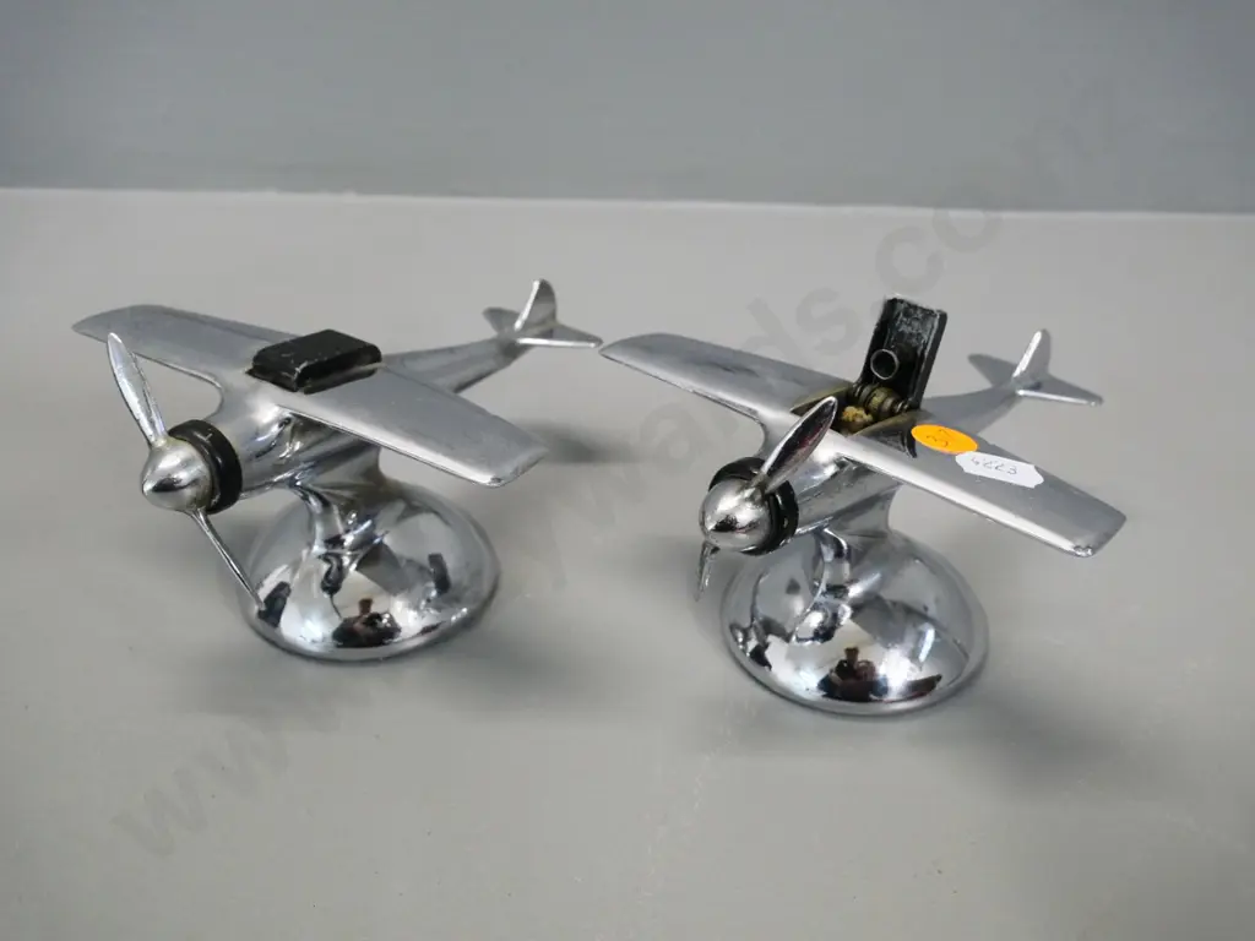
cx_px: 628
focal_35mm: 36
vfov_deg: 39.7
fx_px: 1305
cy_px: 470
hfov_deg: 51.4
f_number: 6.3
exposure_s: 1/60
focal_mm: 18
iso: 3200
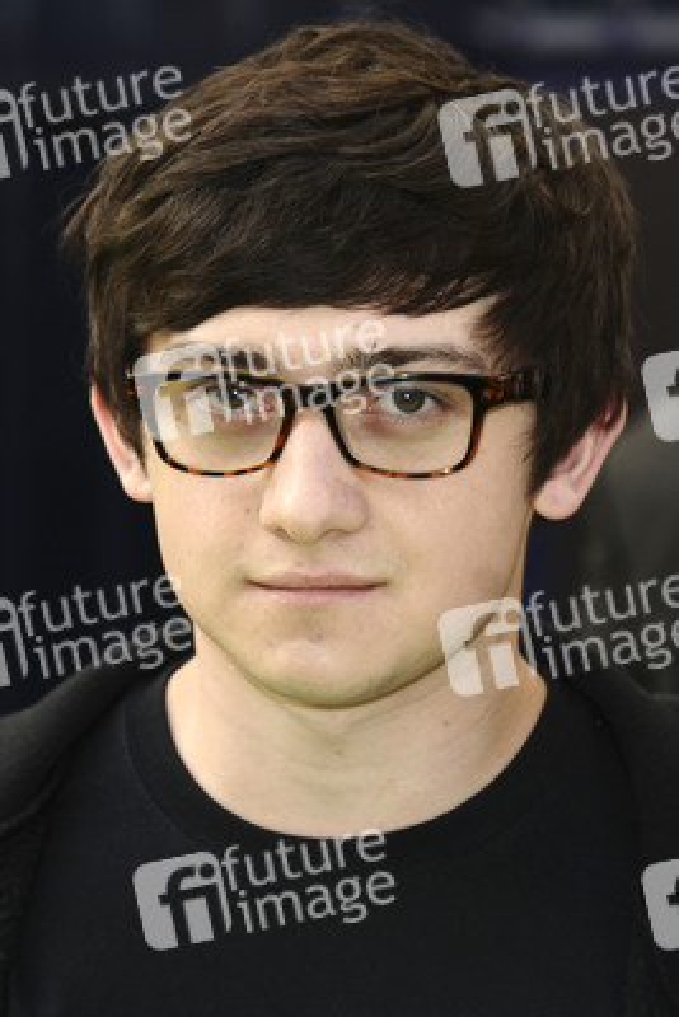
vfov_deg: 12.2
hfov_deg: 8.2
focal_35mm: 168
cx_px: 340
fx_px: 4749
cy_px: 508
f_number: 5.6
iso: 320
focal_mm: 112
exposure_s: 1/250
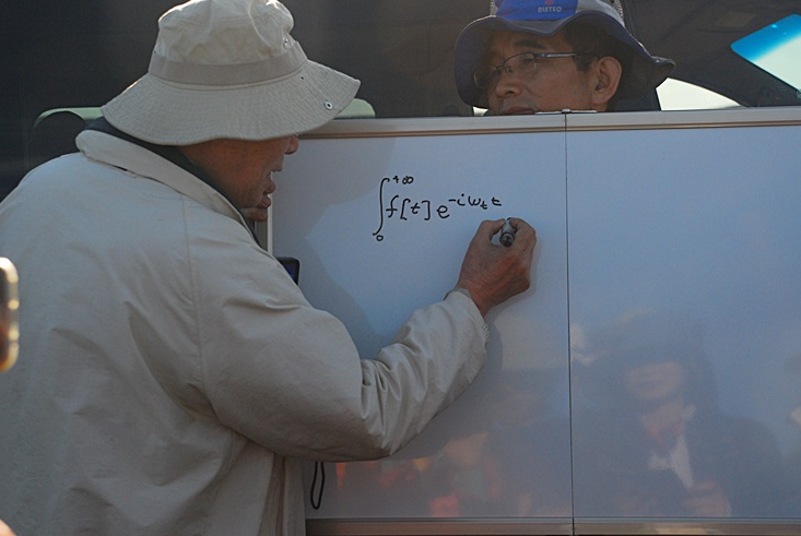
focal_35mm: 95
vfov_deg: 14.4
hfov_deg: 21.4
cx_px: 404
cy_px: 266
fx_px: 2117
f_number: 5.6
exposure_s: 1/800
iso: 400
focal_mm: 58
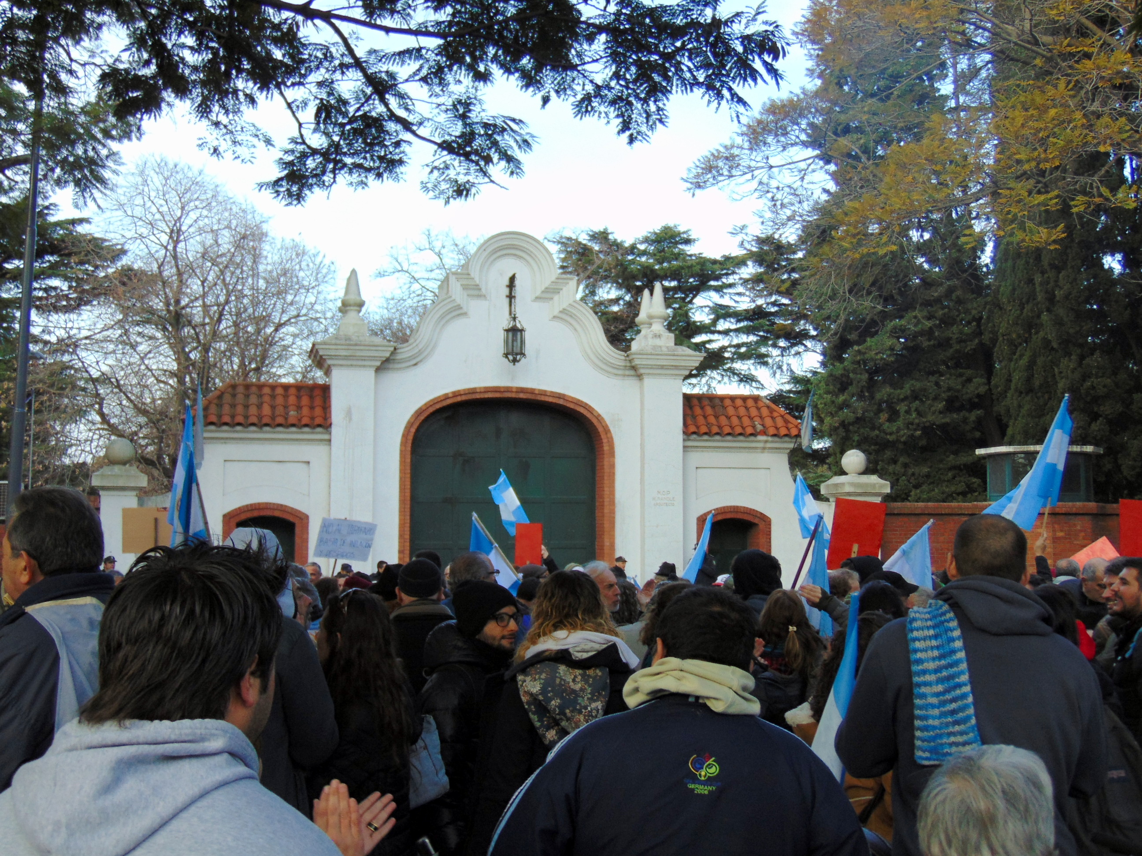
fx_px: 1386
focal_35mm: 42
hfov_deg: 44.8
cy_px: 428
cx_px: 571
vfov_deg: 34.3
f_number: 3.3
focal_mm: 7.6
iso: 80
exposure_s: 1/125
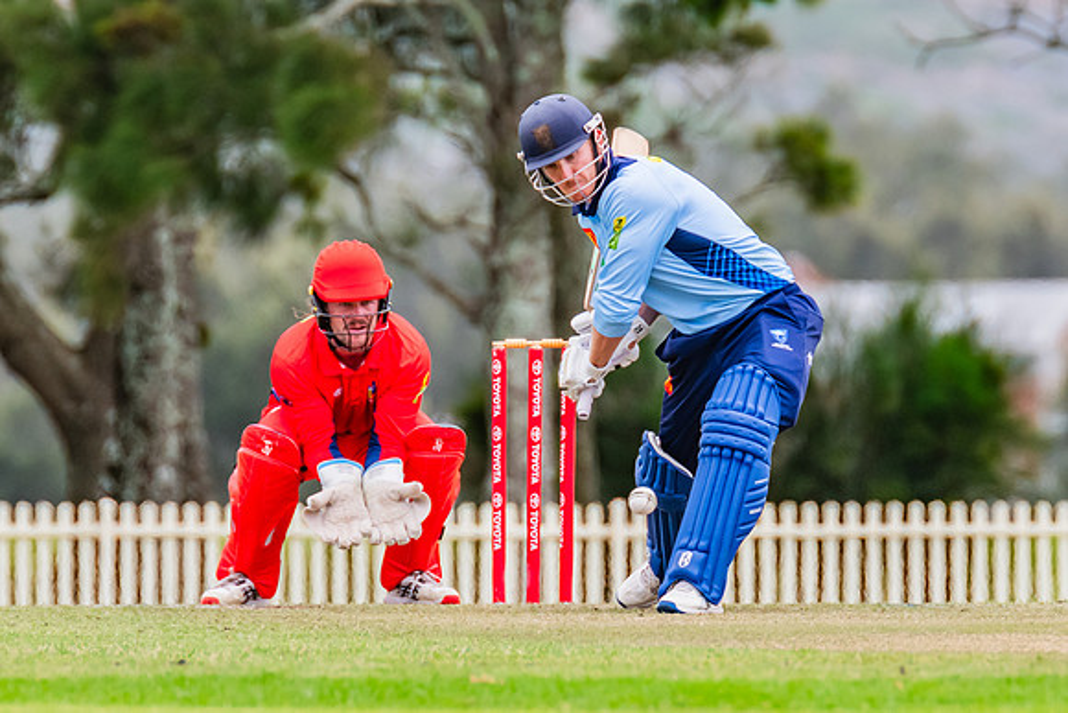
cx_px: 629
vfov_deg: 1.2
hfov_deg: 1.8
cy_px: 226
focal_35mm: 1123
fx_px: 33311
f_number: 9
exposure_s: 1/1250
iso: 800
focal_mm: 600
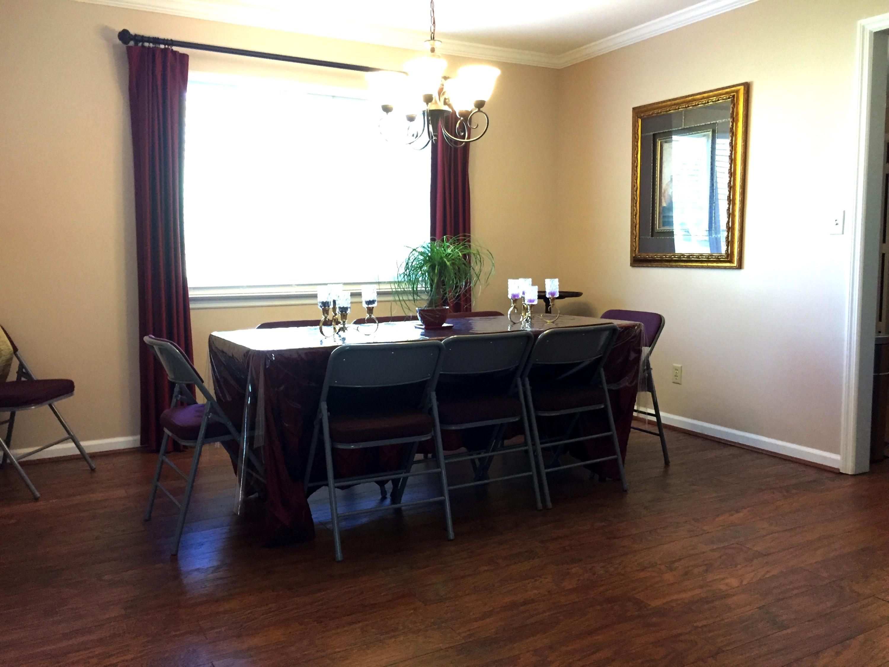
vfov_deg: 48.2
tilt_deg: -6.2
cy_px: 334
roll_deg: -1.5
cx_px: 444
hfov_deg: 61.7
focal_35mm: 29
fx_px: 745
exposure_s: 1/30
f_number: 2.2
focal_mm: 4.15
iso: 320
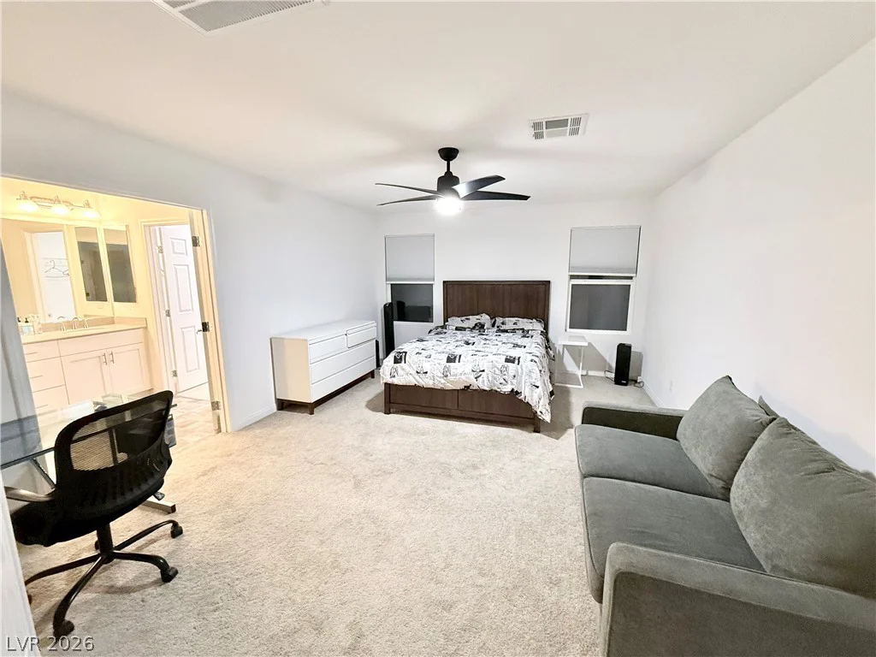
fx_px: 354
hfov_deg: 102.1
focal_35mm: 14
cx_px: 438
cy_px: 328
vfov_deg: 85.7
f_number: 2.2
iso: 500
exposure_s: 1/60
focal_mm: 2.22
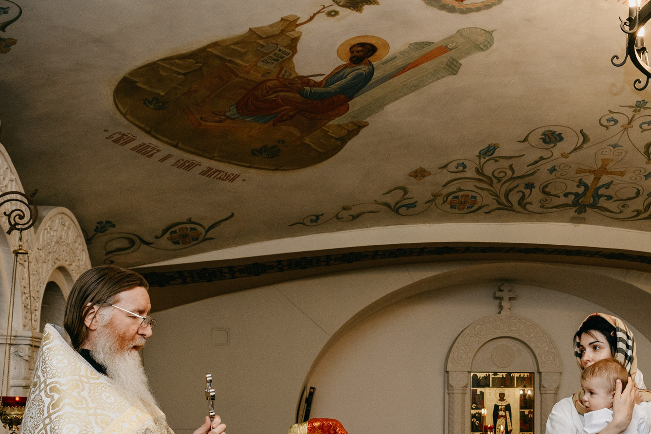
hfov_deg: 38.6
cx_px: 535
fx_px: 886
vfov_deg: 27.0
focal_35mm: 49
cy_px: 341
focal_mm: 24
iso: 500
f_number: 3.5
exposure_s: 1/160
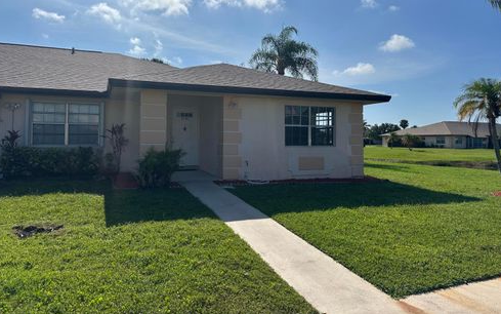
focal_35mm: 26
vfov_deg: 47.4
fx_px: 355
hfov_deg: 70.4
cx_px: 247
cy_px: 126
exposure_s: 1/9709
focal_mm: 6.86
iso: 80
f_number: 1.78
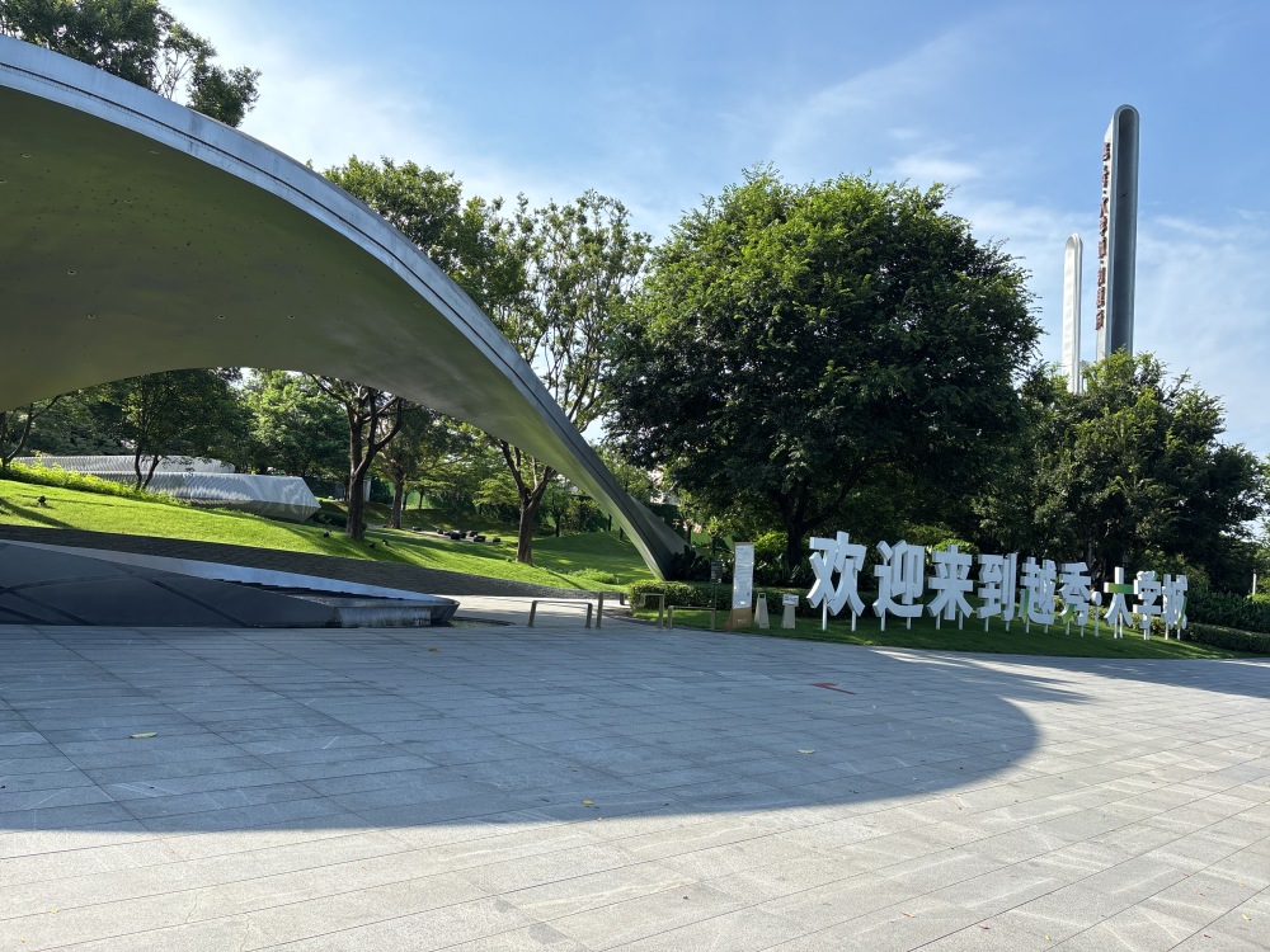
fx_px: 954
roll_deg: -3.5
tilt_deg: +6.7
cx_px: 635
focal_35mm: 26
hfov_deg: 67.3
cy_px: 476
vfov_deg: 53.1
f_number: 1.6
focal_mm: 5.96
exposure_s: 1/2364
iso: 64
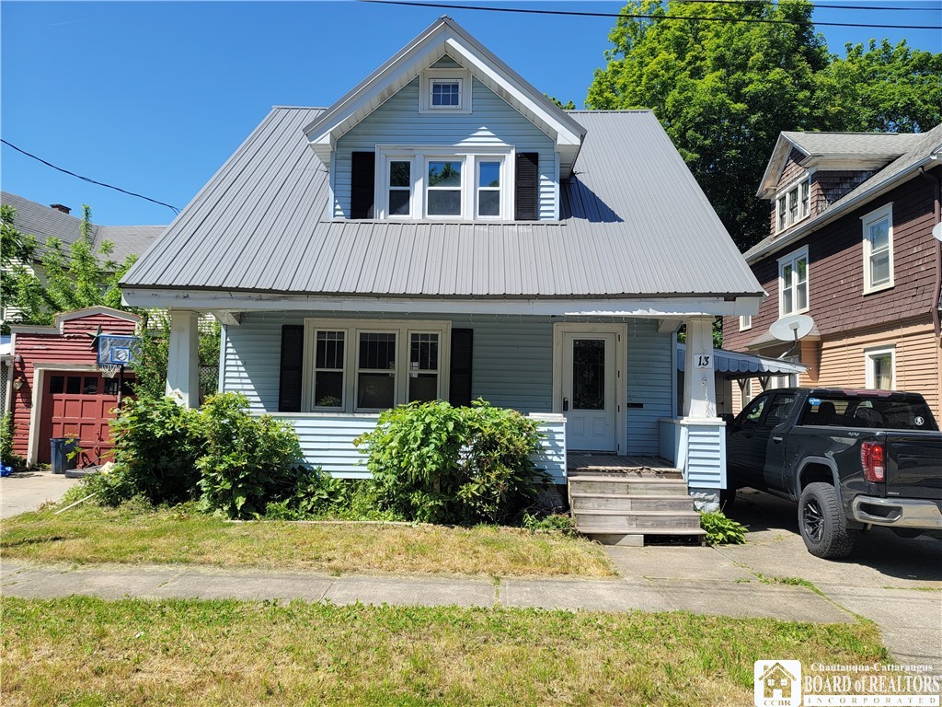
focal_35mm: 25
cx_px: 471
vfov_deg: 54.9
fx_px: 680
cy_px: 354
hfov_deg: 69.4
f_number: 1.8
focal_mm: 7
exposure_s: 1/744
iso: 20
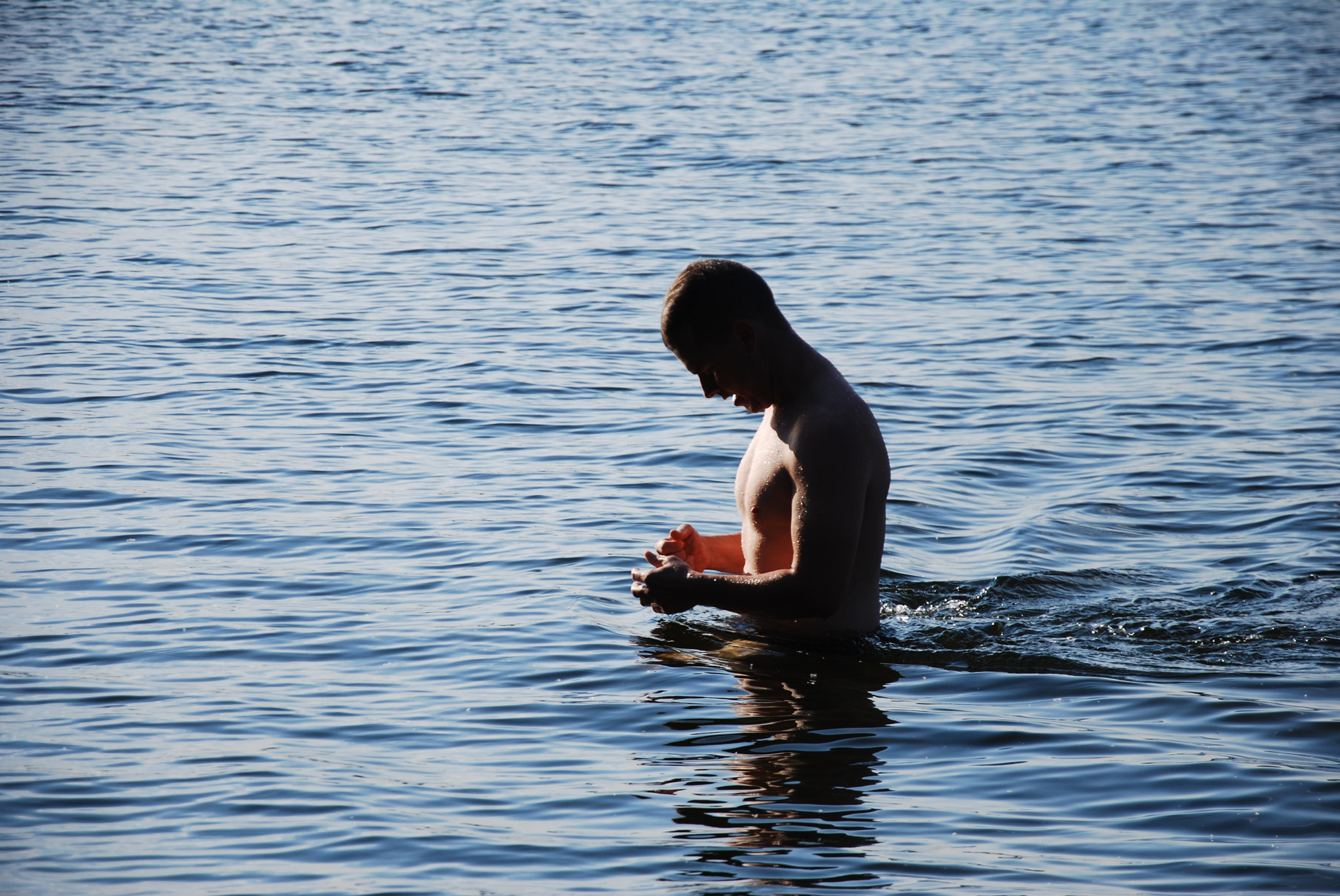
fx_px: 5870
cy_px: 448
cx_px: 670
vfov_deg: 8.7
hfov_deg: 13.0
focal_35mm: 158
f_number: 5.6
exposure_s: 1/500
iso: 100
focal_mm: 105
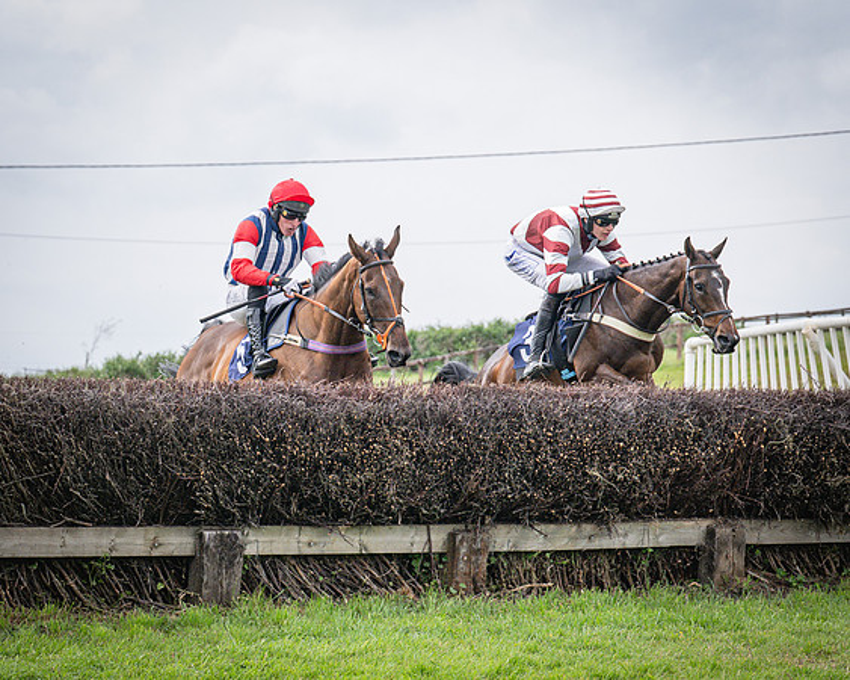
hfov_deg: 13.9
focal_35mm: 139
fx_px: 3492
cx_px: 420
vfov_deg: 11.1
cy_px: 328
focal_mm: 70
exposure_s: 1/1600
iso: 400
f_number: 4.5
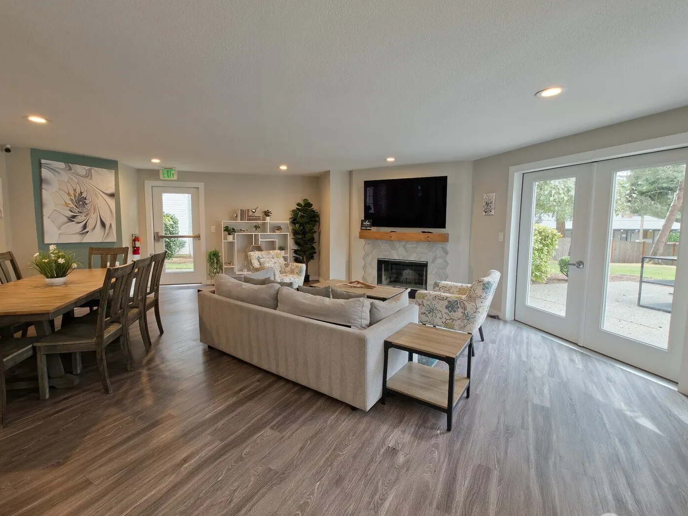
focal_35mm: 15
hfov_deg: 98.1
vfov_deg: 81.7
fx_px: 298
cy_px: 249
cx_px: 328
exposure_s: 1/120
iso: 200
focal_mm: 2.2
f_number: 1.9
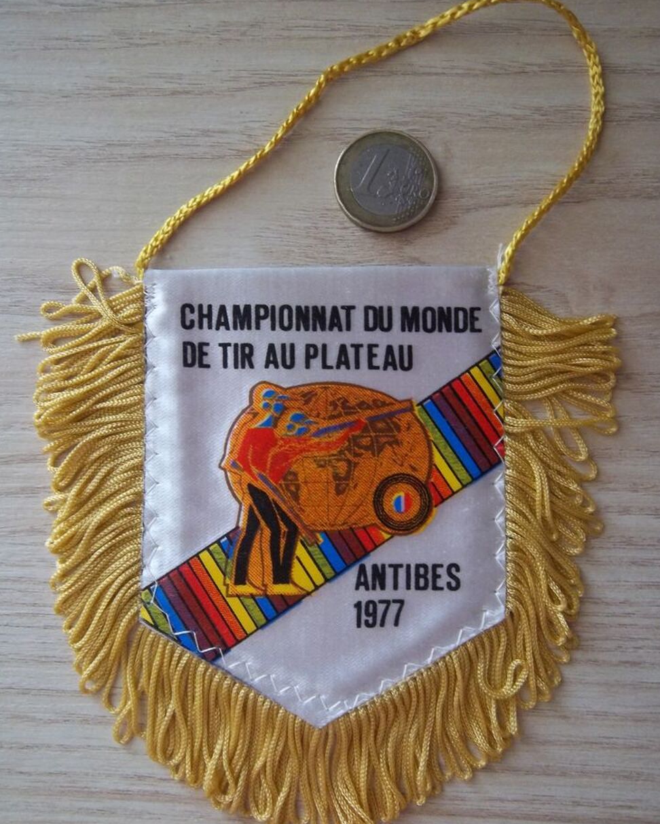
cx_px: 329
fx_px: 732
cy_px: 418
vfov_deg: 58.8
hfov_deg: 48.5
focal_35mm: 30
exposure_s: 1/30
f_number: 3.5
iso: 160
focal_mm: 5.05
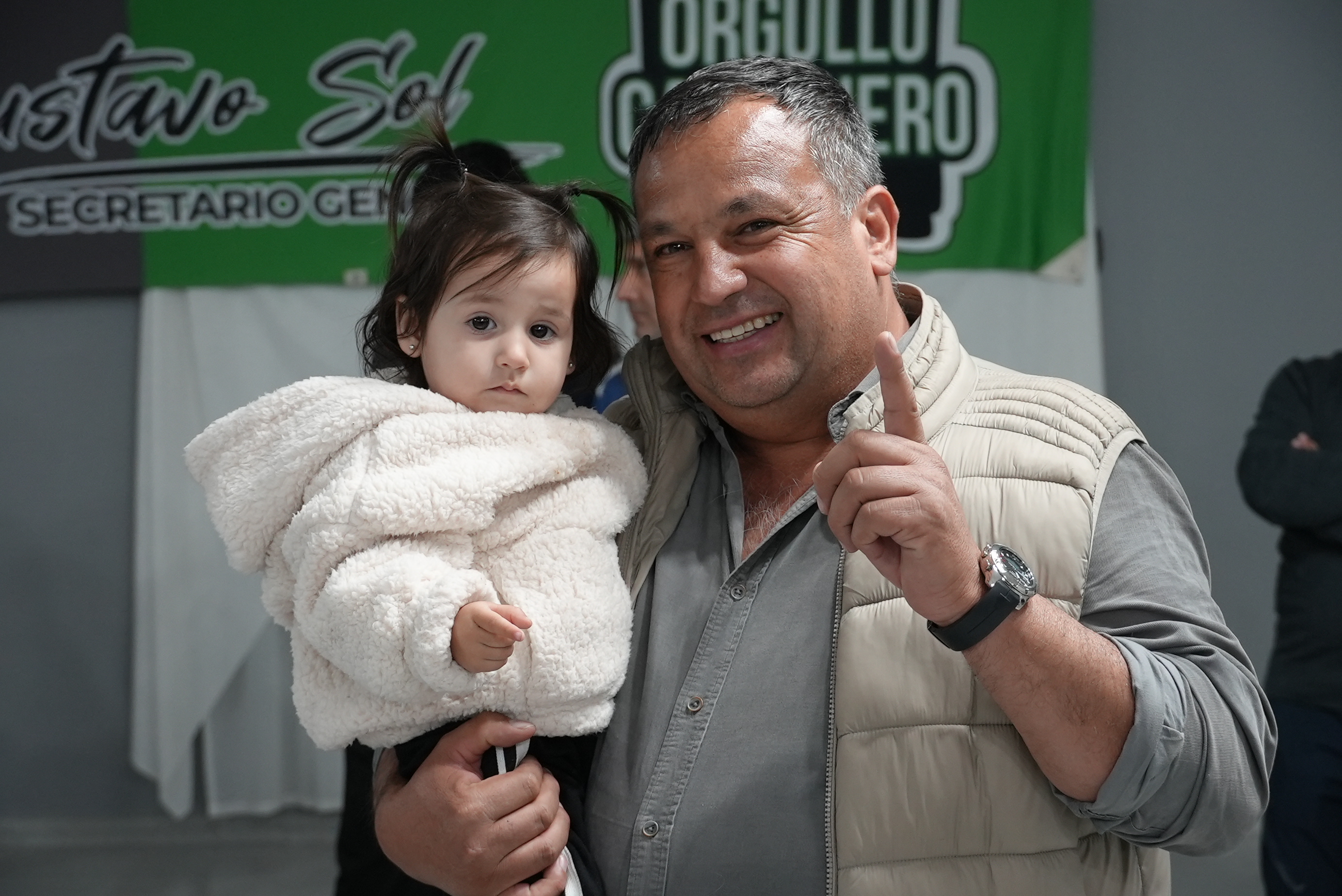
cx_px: 671
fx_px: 2797
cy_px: 448
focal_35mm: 75
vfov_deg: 18.2
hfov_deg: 27.0
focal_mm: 50
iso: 2000
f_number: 5
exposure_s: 1/160
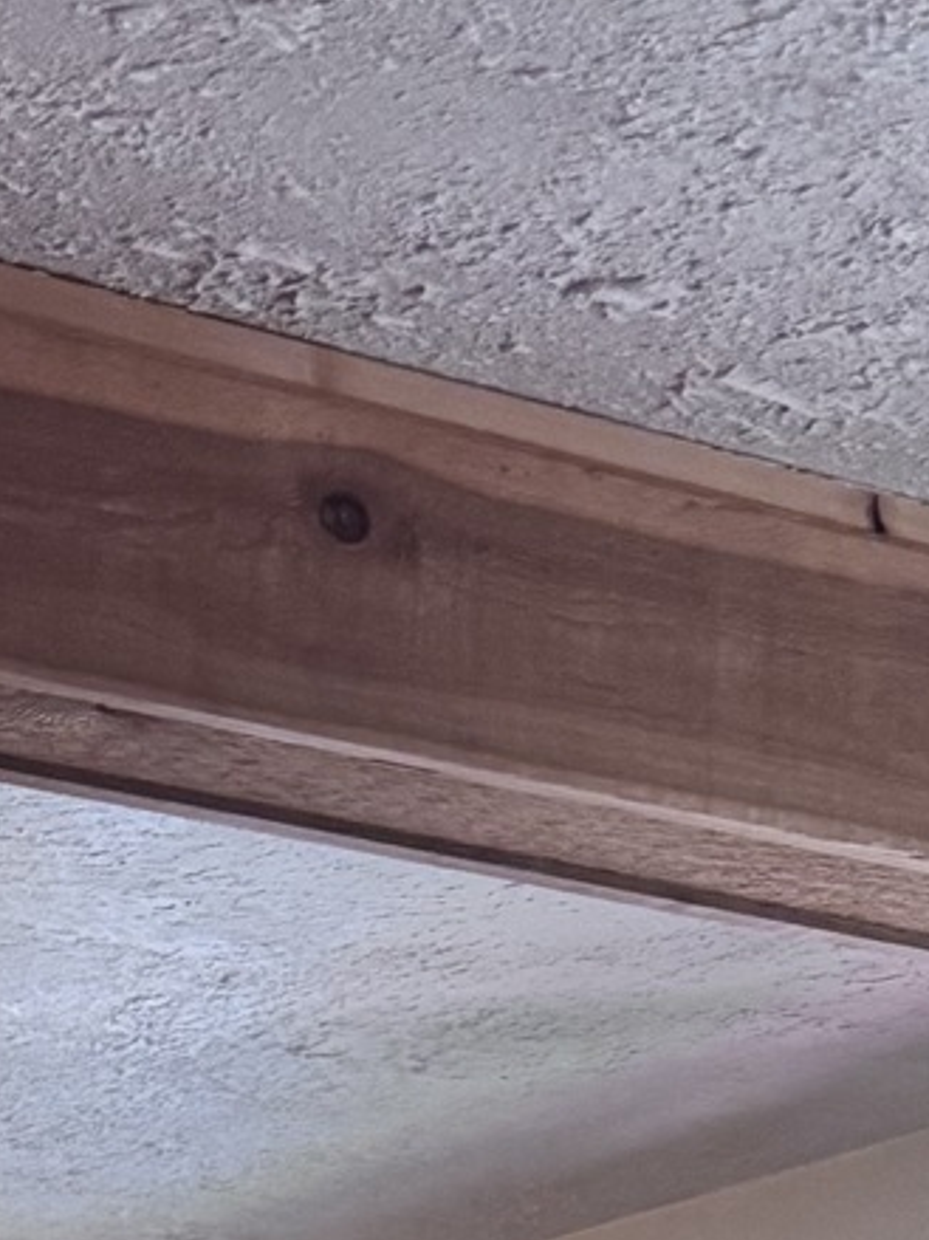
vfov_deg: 12.1
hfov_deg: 11.5
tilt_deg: -8.6
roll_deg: +1.0
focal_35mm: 126
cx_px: -212
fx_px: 4511
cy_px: 3093
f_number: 1.78
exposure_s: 1/60
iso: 320
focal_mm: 6.76
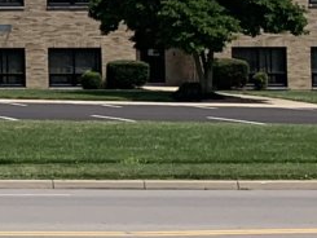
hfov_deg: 9.4
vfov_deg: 8.7
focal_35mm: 170
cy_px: 14
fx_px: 1558
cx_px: -608
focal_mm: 4.25
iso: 25
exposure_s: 1/3289
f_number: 1.8
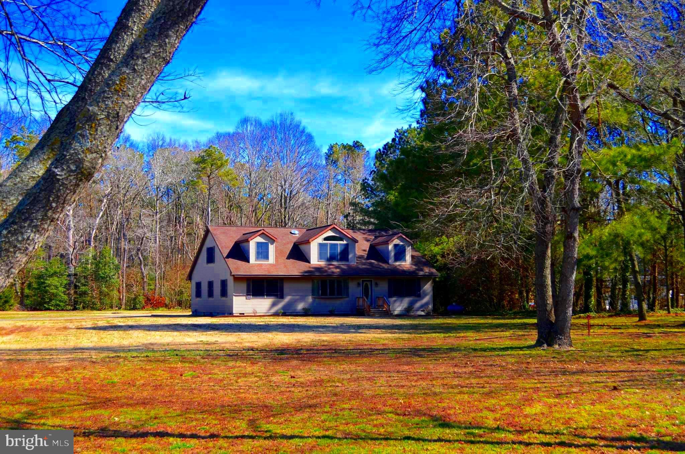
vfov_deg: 29.7
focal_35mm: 45
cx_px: 342
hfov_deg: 43.7
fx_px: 854
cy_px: 227
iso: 100
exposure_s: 1/200
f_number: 6.3
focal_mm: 30
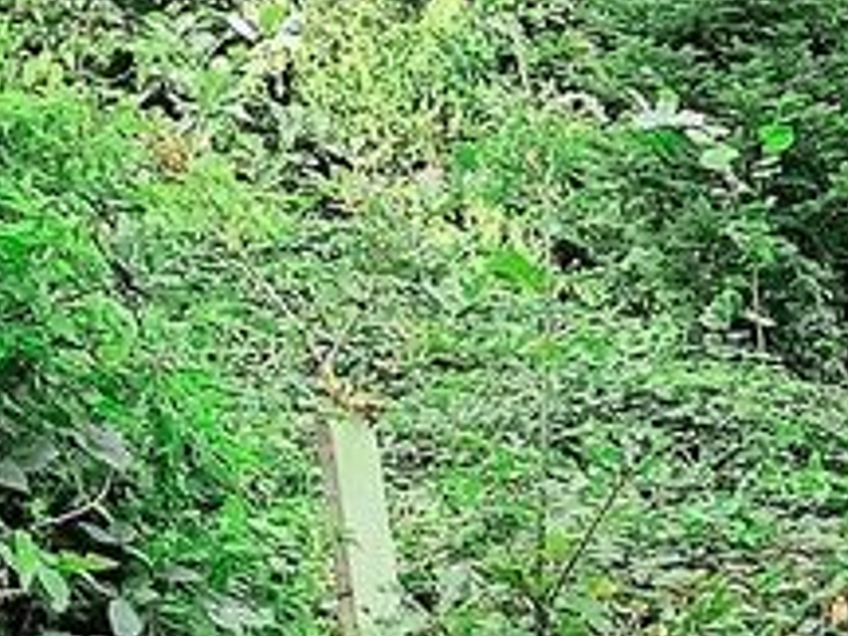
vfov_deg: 8.3
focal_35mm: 173
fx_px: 4238
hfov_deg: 10.6
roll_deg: +5.0
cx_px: 1594
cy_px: 1060
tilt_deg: -15.0
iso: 25
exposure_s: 1/972
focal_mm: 4.25
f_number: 1.8
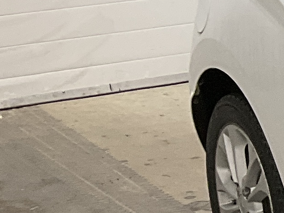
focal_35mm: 187
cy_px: 203
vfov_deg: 7.9
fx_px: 1534
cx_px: 906
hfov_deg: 8.5
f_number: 1.8
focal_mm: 3
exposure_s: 1/60
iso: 40
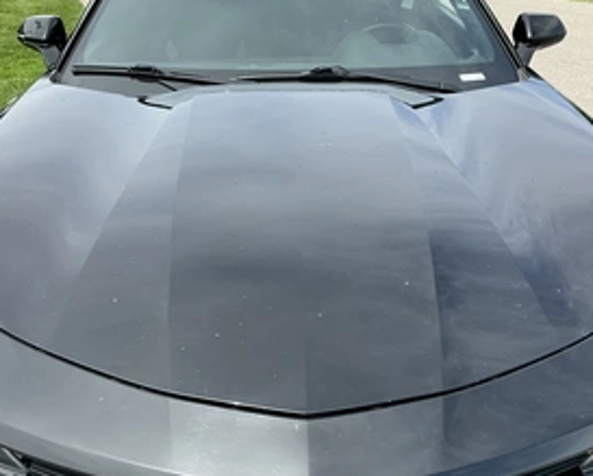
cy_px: 206
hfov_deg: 45.7
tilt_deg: -22.0
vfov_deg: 37.3
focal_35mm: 40
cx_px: 280
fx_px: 703
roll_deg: -1.8
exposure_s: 1/792
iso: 25
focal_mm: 3
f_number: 1.8
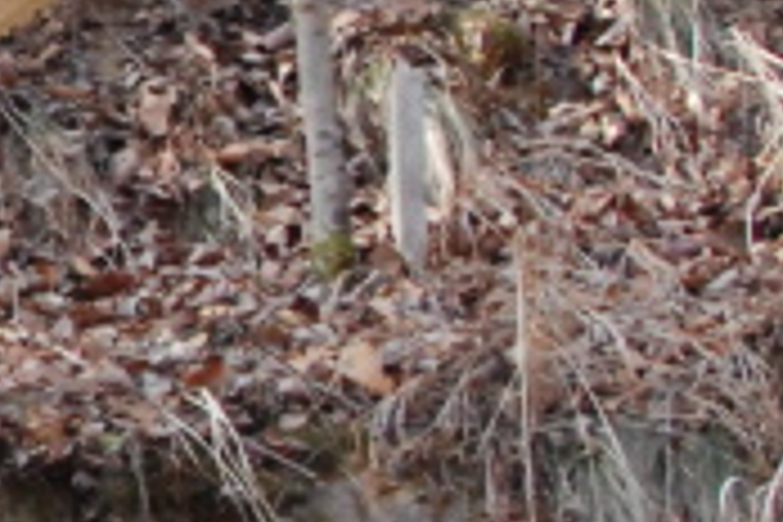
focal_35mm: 230
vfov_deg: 6.0
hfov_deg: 8.2
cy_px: 47
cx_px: -1148
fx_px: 5002
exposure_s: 1/400
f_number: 10
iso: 1600
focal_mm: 26
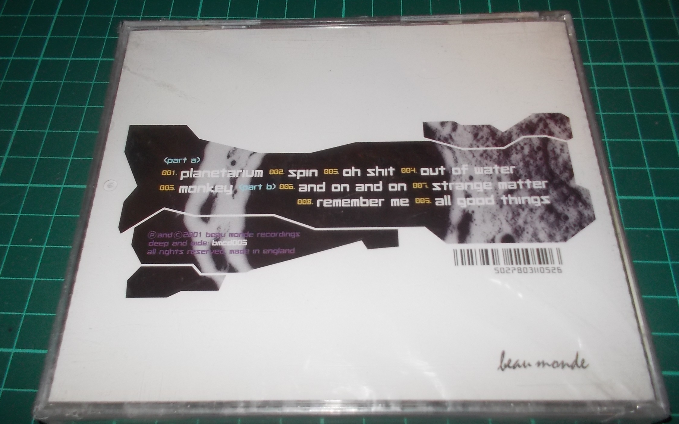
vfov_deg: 40.6
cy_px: 232
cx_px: 338
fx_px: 574
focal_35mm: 31
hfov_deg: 61.2
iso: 200
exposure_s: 1/30
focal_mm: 4.1
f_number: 3.3
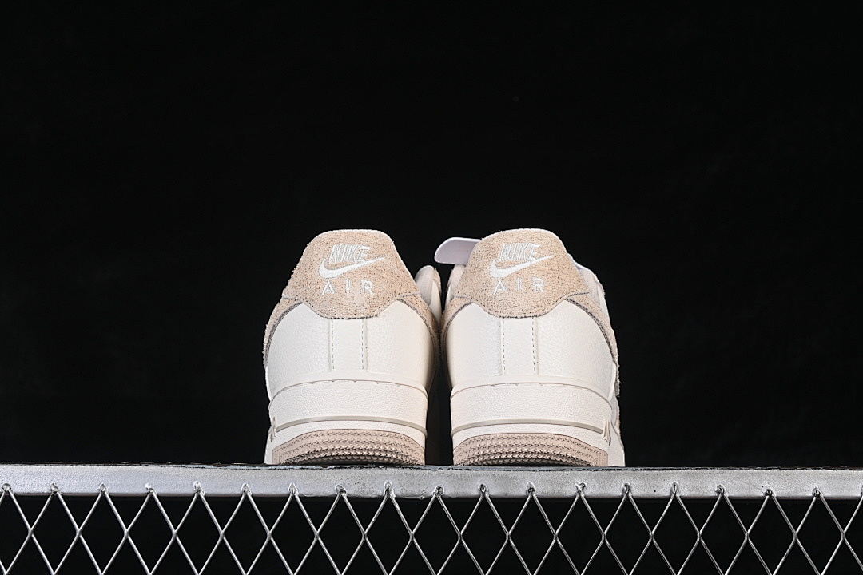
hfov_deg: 27.0
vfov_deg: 18.2
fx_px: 1798
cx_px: 432
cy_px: 288
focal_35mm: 75
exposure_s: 1/80
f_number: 8
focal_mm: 50
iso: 160
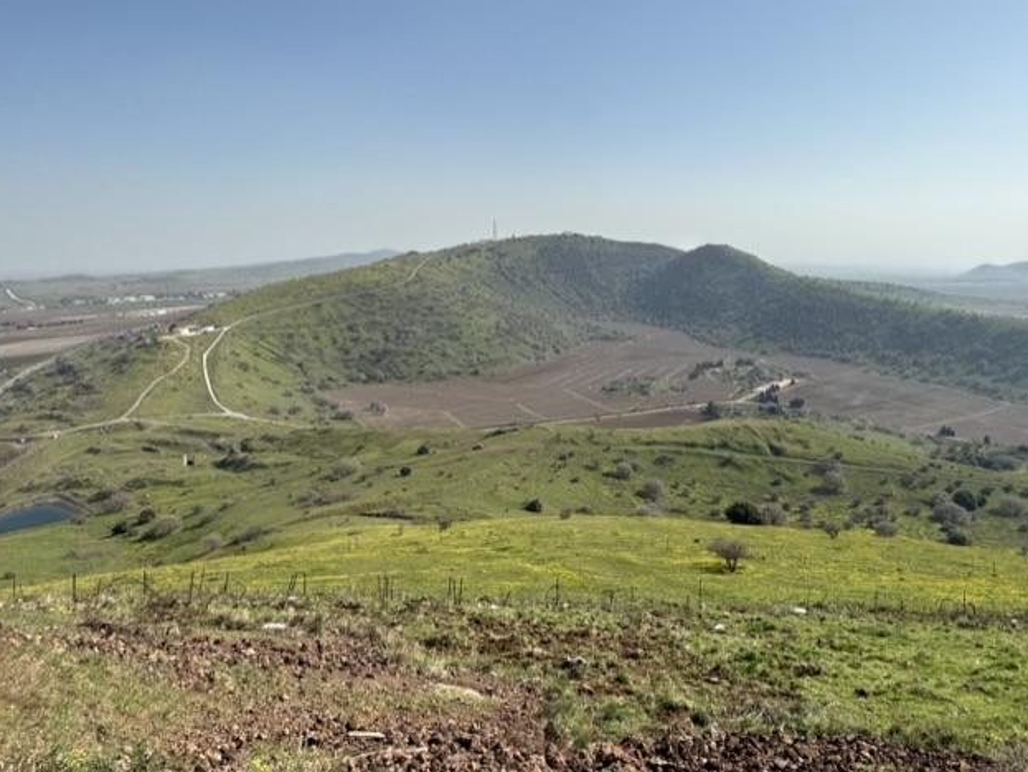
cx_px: 589
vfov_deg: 58.6
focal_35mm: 23
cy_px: 322
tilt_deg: -6.7
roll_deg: +2.6
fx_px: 683
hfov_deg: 73.5
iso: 50
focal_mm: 2.22
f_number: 2.2
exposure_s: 1/2882
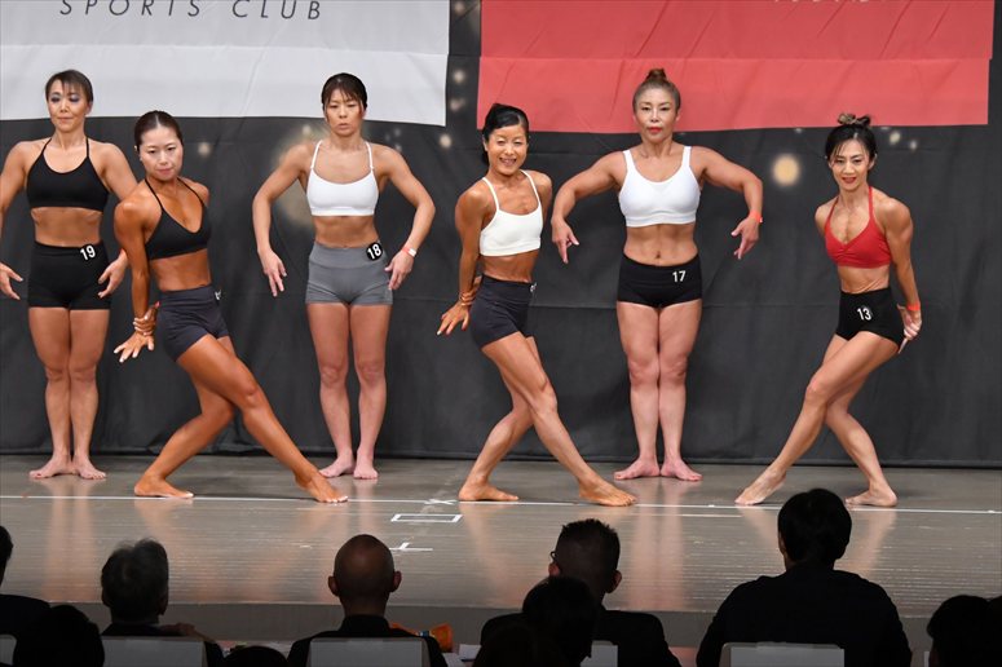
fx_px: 5091
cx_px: 501
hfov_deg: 11.2
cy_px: 334
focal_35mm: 183
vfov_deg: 7.5
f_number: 5.6
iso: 5000
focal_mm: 122
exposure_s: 1/400
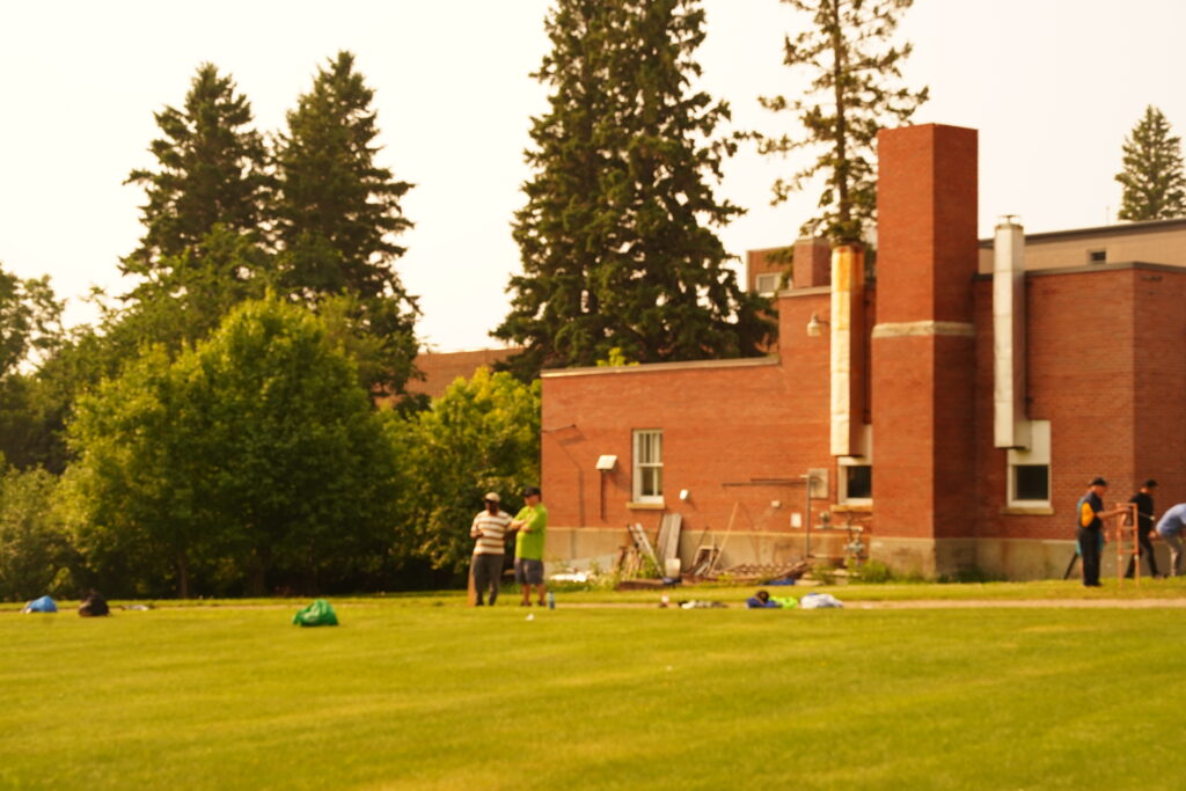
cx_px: 593
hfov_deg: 28.8
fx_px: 2306
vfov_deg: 19.5
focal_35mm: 70
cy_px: 396
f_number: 8
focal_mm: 70
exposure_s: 1/1250
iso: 800
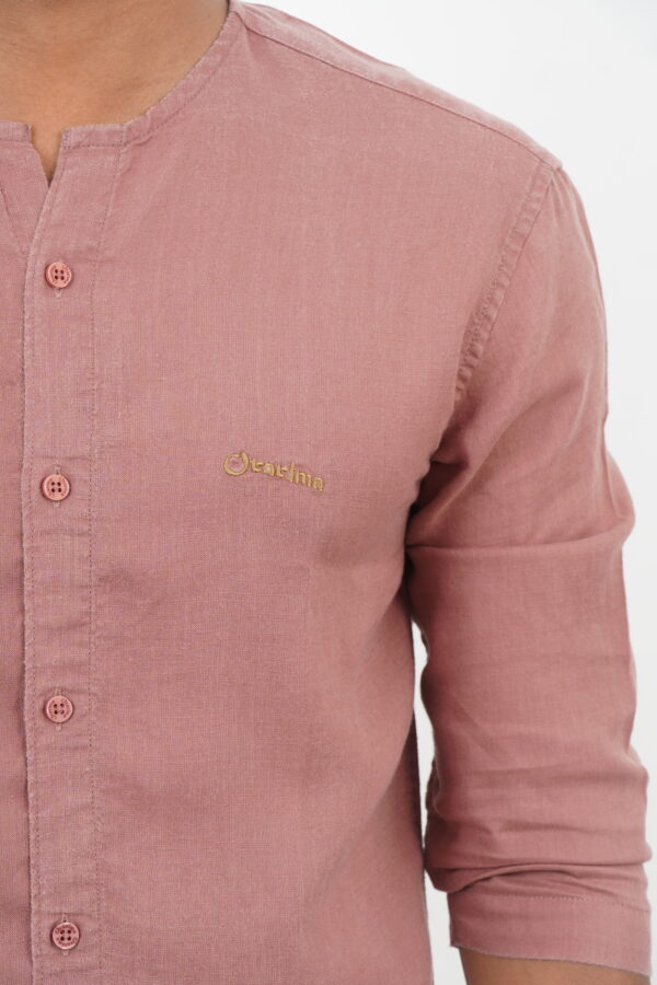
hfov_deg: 9.8
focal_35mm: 140
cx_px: 328
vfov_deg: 14.7
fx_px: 3819
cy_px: 492
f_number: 8
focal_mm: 93
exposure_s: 1/100
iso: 200
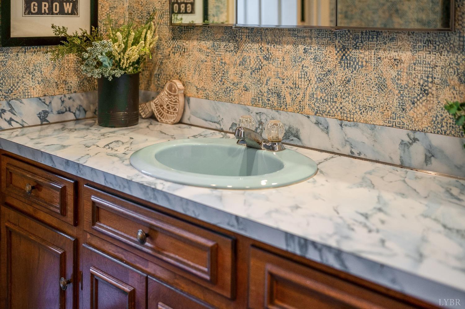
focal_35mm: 40
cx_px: 232
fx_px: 516
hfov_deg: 48.5
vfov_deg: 33.3
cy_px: 154
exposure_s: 1/50
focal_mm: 40
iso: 800
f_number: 2.5
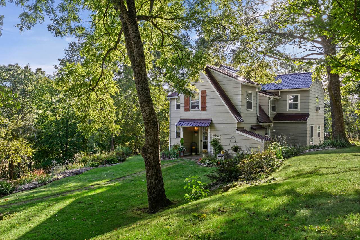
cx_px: 180
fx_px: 295
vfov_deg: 44.3
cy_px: 120
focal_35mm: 30
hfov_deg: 62.8
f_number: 16
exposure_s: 1/5
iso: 200
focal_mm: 29.5
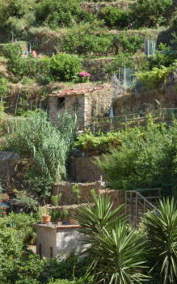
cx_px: 90
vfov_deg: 19.3
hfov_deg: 12.1
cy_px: 138
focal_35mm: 108
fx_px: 835
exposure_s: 1/20
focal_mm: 62
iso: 200
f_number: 13
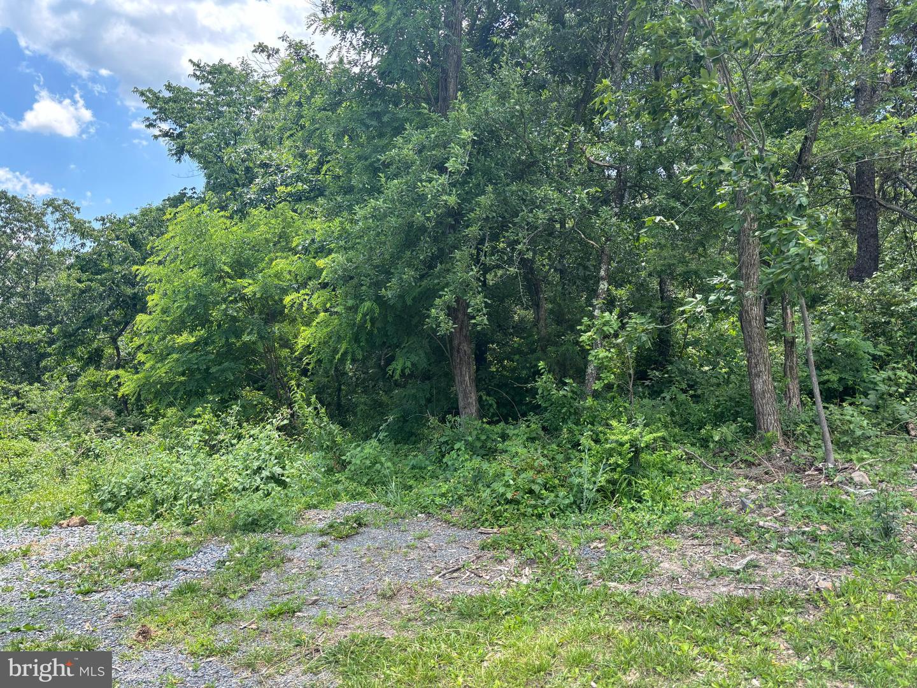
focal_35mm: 26
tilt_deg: -0.5
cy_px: 344
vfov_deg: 53.1
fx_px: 689
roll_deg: -0.4
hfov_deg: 67.3
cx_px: 458
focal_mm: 5.96
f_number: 1.6
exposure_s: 1/505
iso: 50
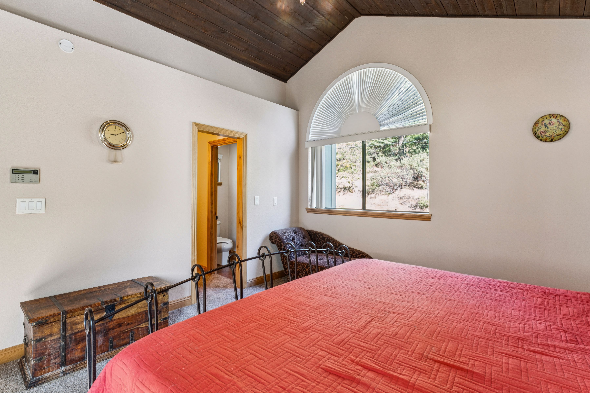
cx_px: 295
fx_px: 285
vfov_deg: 69.2
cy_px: 196
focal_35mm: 17
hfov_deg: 91.9
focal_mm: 17.4
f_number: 13
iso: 100
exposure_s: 1
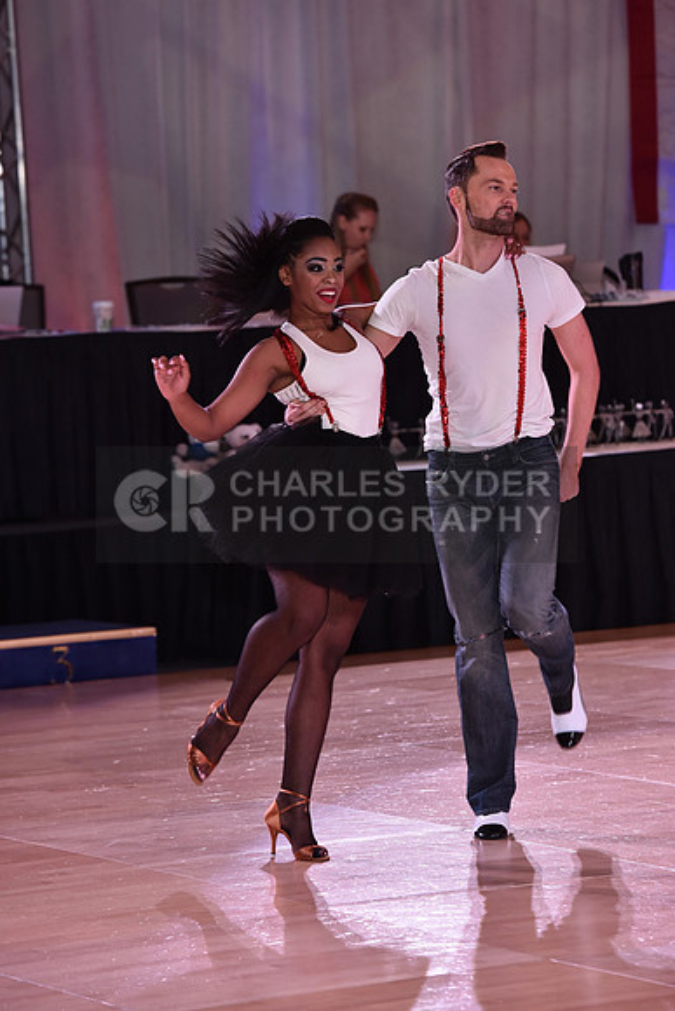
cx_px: 338
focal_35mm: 165
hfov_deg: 8.3
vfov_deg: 12.4
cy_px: 506
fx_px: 4637
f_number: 5
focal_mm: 165
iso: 1600
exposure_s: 1/250
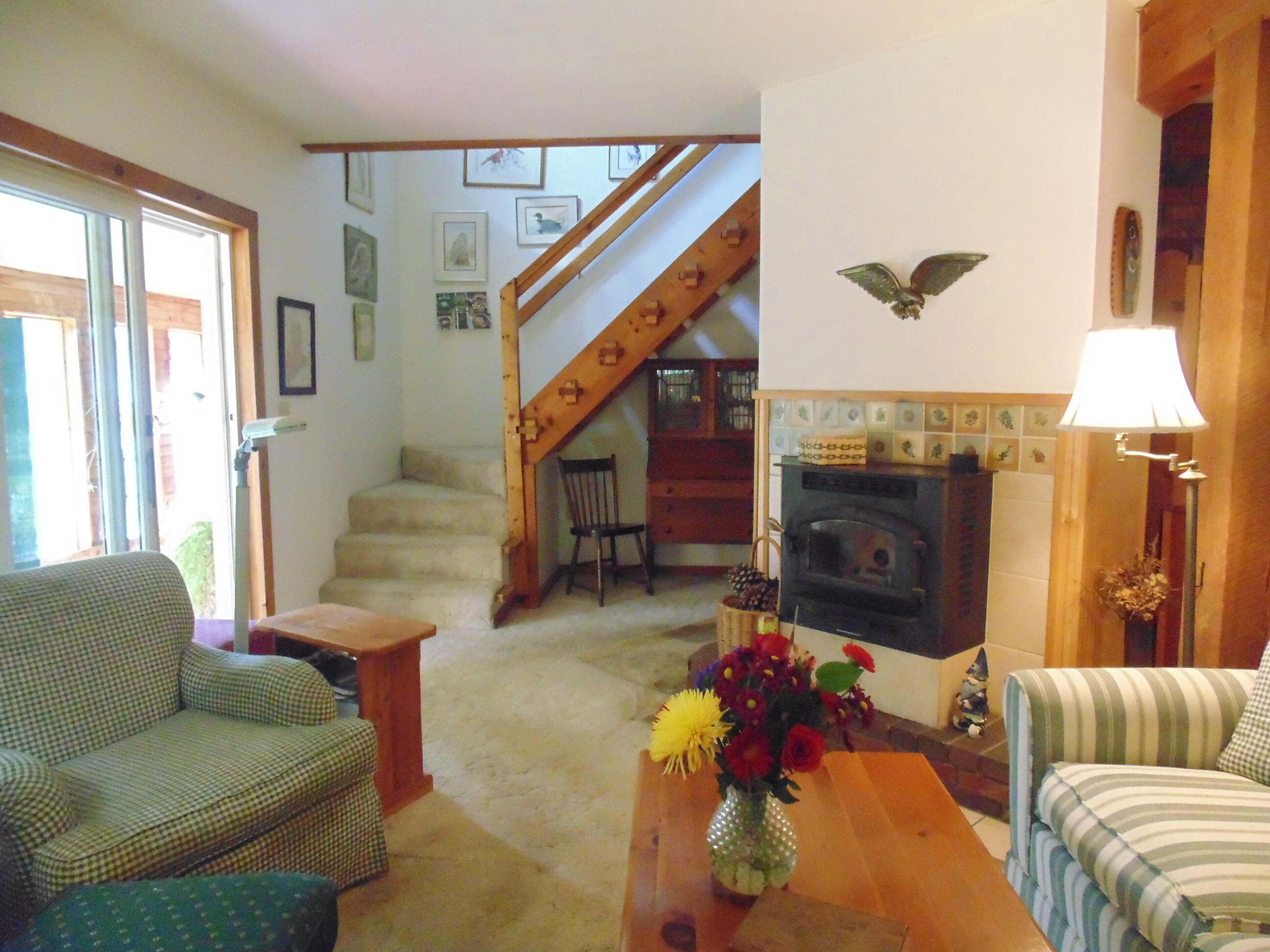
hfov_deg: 76.4
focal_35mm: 22
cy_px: 476
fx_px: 807
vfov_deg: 61.1
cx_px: 635
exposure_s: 1/30
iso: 800
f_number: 3.1
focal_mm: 4
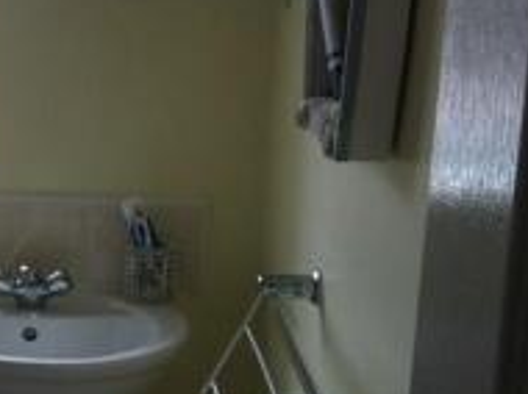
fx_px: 1645
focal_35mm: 108
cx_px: -151
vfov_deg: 13.6
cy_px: 282
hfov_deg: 17.2
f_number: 2.8
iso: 80
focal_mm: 3.85
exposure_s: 1/124
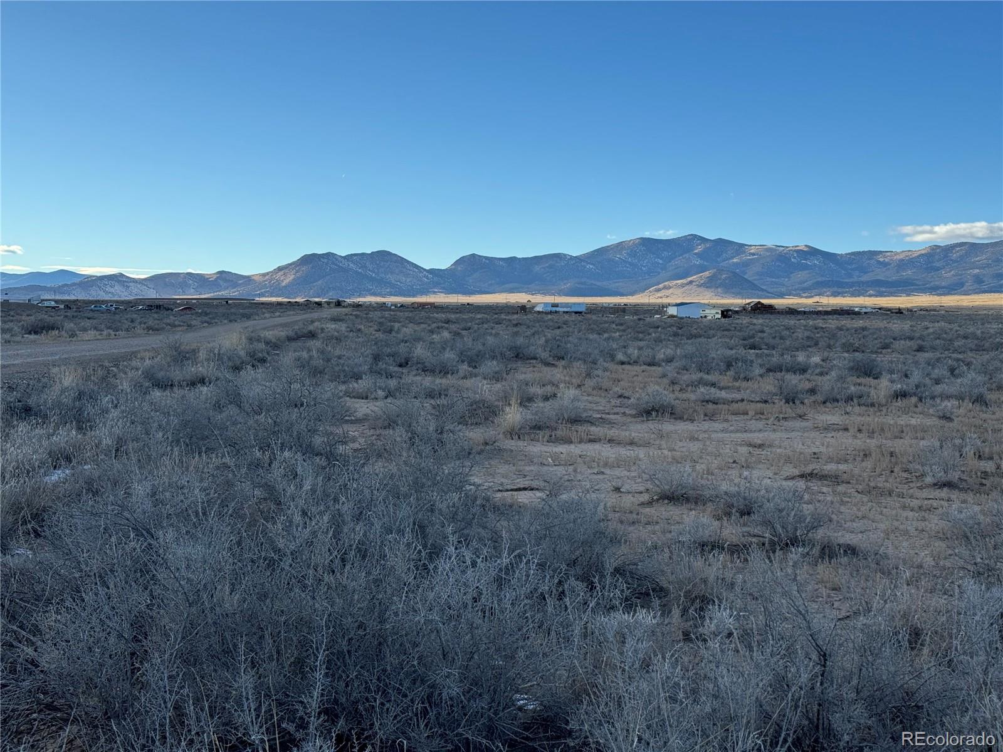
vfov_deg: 30.3
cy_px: 376
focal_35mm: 48
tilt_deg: -3.9
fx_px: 1391
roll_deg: -1.2
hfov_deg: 39.7
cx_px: 502
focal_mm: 6.76
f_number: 1.78
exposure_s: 1/2959
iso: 64
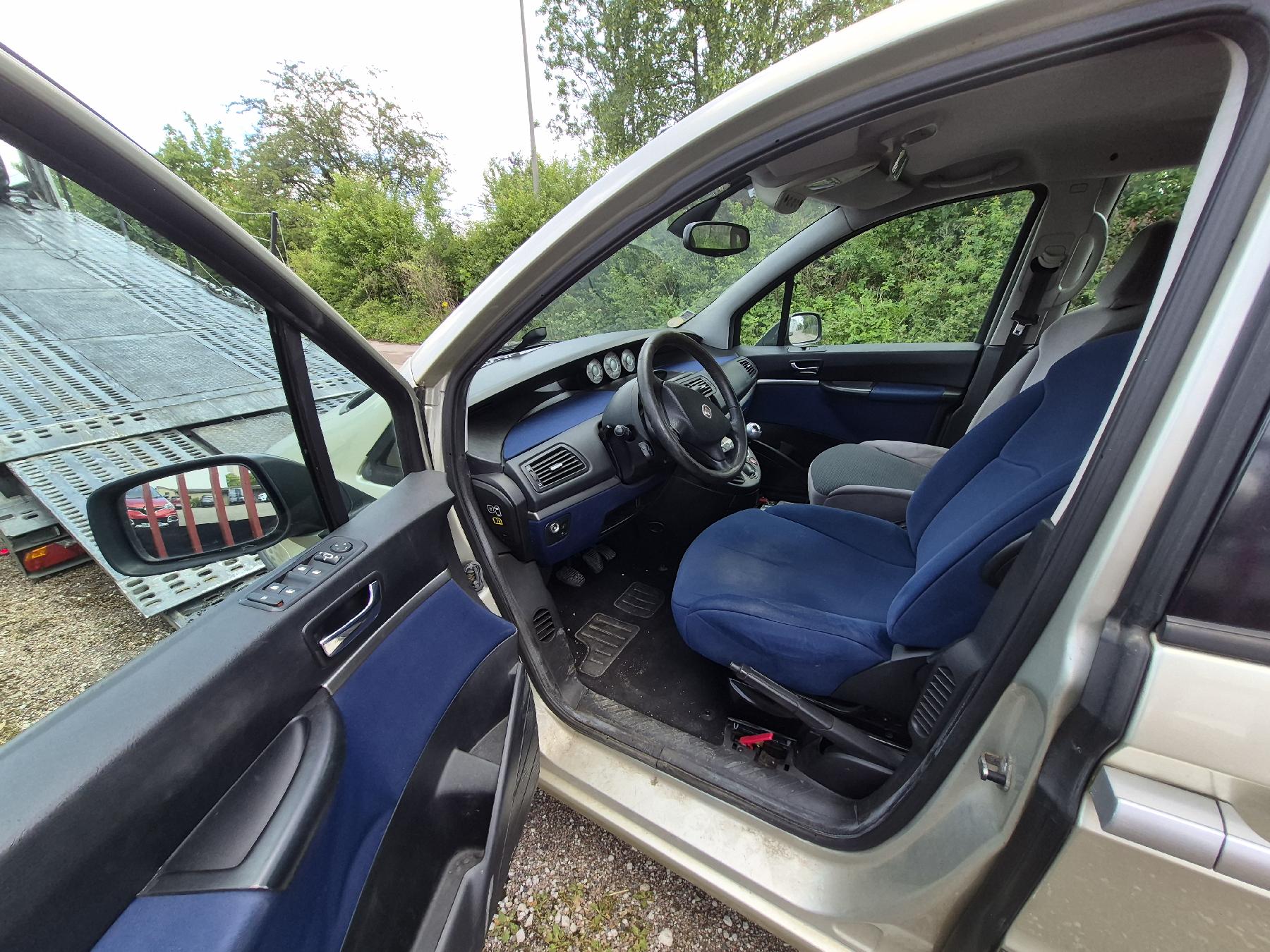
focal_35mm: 13
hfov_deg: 106.2
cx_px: 635
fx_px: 477
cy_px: 476
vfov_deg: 89.9
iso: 40
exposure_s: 1/370
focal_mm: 1.74
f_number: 2.2
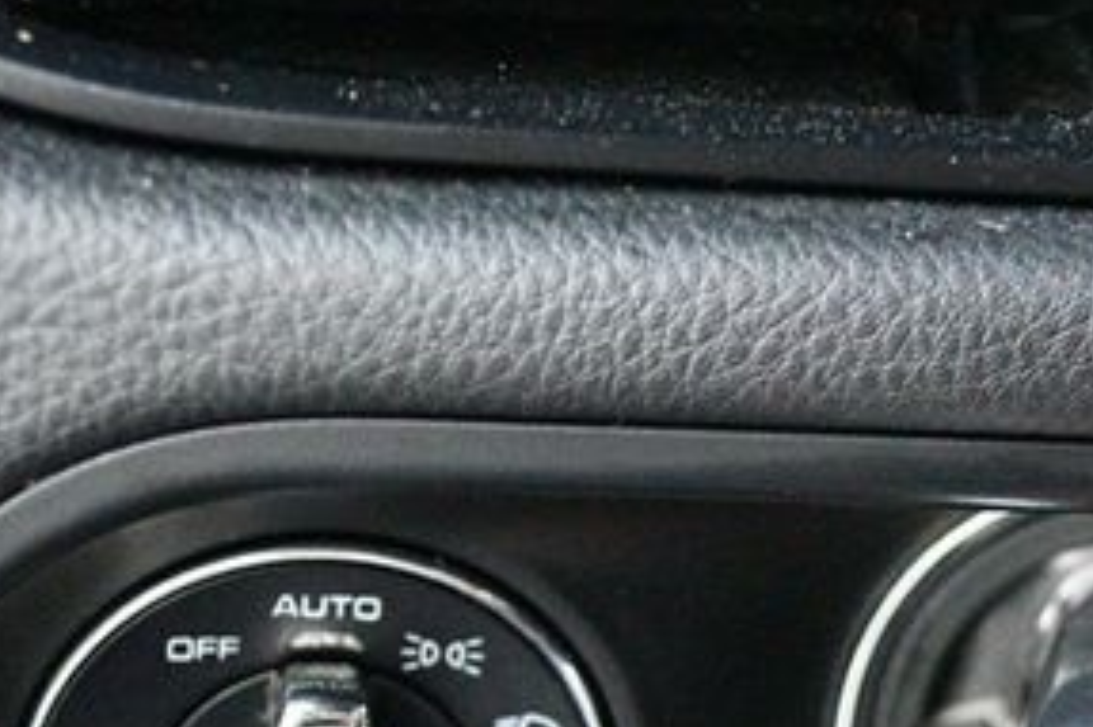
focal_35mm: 87
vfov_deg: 15.3
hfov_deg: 23.4
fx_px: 2640
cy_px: 796
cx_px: 644
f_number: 4.2
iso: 12800
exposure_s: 1/60
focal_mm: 26
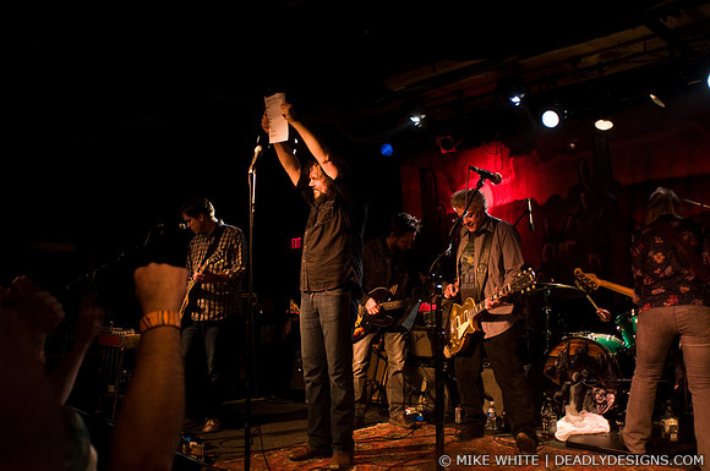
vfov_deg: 43.5
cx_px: 355
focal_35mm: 30
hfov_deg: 62.0
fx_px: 591
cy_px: 236
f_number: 2.8
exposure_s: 1/50
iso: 1250
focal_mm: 20
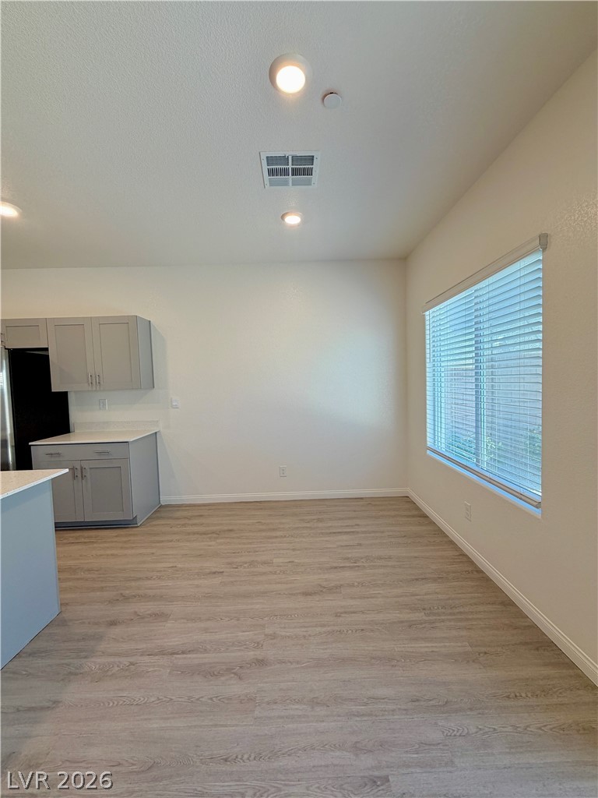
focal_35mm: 14
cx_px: 299
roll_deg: +2.2
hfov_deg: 85.7
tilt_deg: -3.4
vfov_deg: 102.1
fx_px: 322
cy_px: 399
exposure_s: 1/120
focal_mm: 2.22
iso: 125
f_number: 2.2
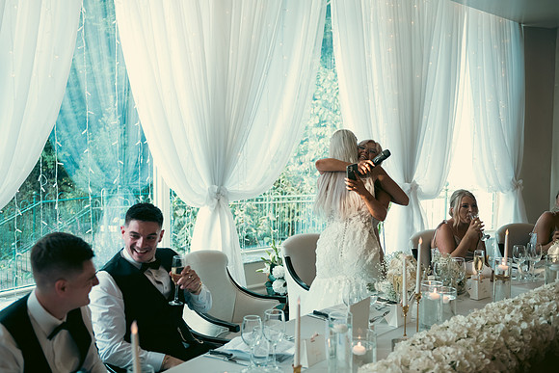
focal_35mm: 42
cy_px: 186
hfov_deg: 46.4
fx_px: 652
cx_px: 280
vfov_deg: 31.9
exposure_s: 1/160
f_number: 3.5
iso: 400
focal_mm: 42
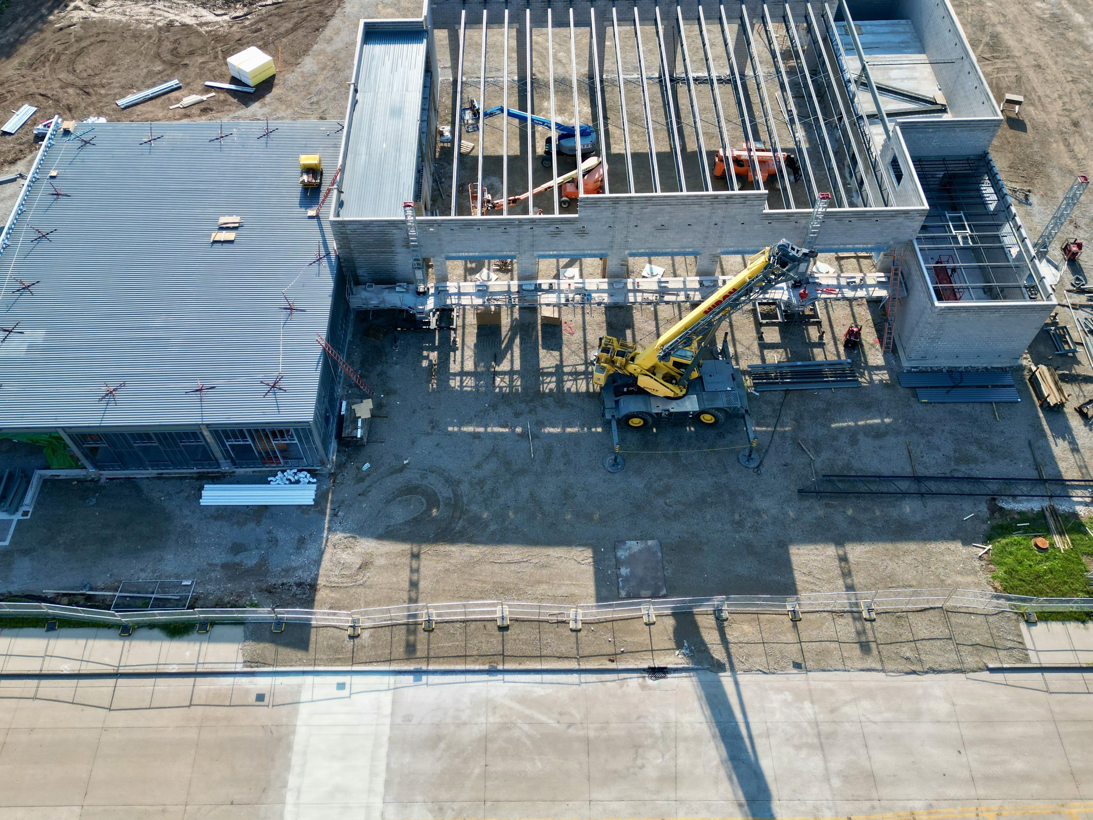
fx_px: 916
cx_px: 530
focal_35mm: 29
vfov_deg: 48.1
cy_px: 356
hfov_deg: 61.6
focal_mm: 6.72
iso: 130
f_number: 1.7
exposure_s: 1/1500
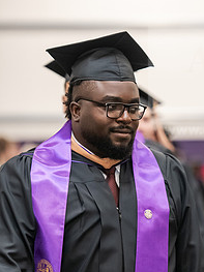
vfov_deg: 6.9
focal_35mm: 286
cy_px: 152
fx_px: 2249
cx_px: 117
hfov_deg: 5.2
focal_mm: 135
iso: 2500
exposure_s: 1/200
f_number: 3.2
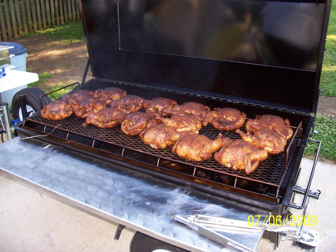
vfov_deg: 41.8
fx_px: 330
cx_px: 168
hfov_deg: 54.0
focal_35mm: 34
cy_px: 126
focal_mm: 5.6
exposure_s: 1/60
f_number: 2.7
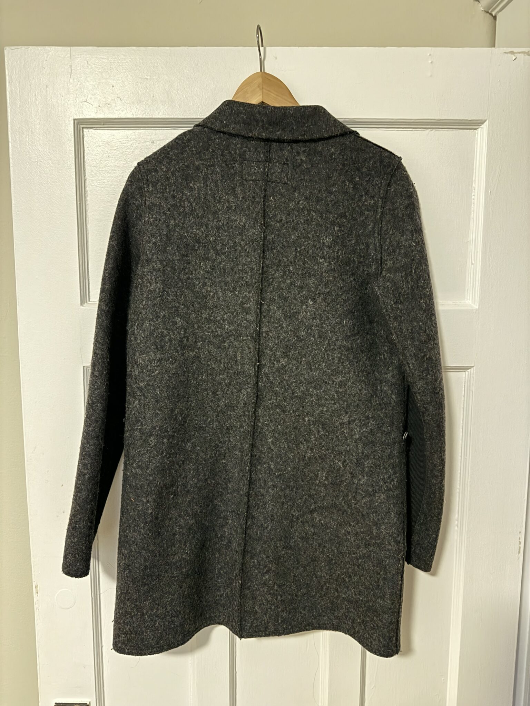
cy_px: 353
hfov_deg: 56.8
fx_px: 490
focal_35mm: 24
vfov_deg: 71.6
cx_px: 265
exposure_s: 1/20
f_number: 1.78
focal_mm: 6.76
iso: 2500
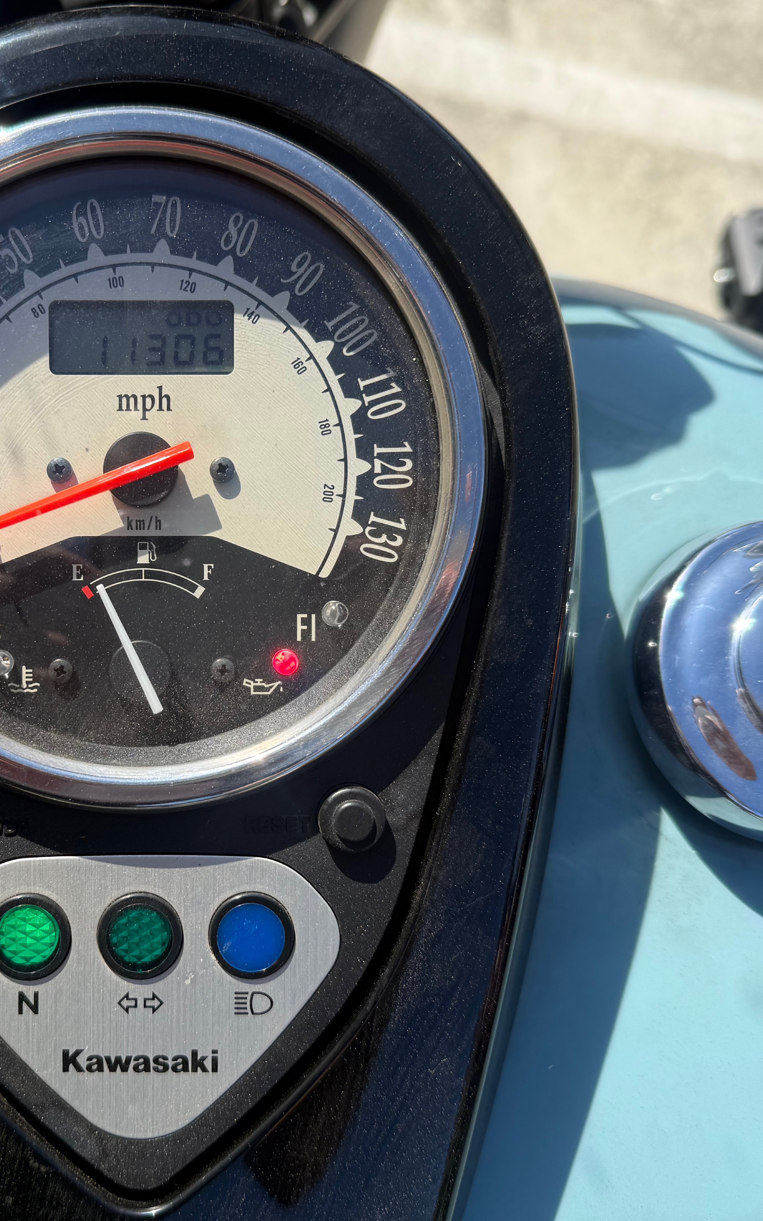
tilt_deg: -61.8
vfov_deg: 56.7
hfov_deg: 36.4
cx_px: 187
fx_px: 1131
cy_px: 610
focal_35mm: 34
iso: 80
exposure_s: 1/2611
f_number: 1.78
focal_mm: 6.76
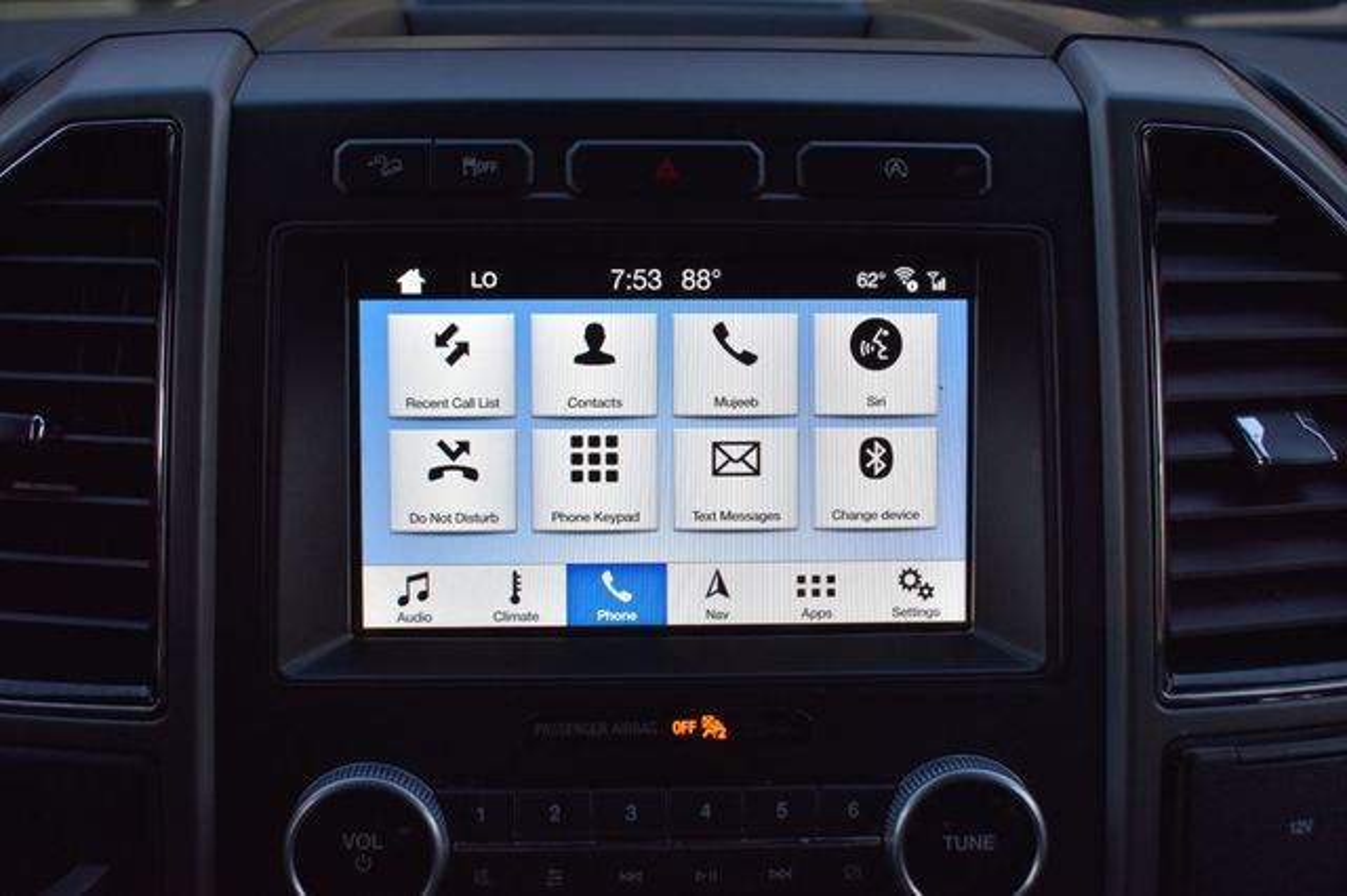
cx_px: 674
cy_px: 448
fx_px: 1571
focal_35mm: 42
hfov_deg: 46.4
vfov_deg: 31.9
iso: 400
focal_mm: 28
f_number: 5.6
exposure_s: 1/125
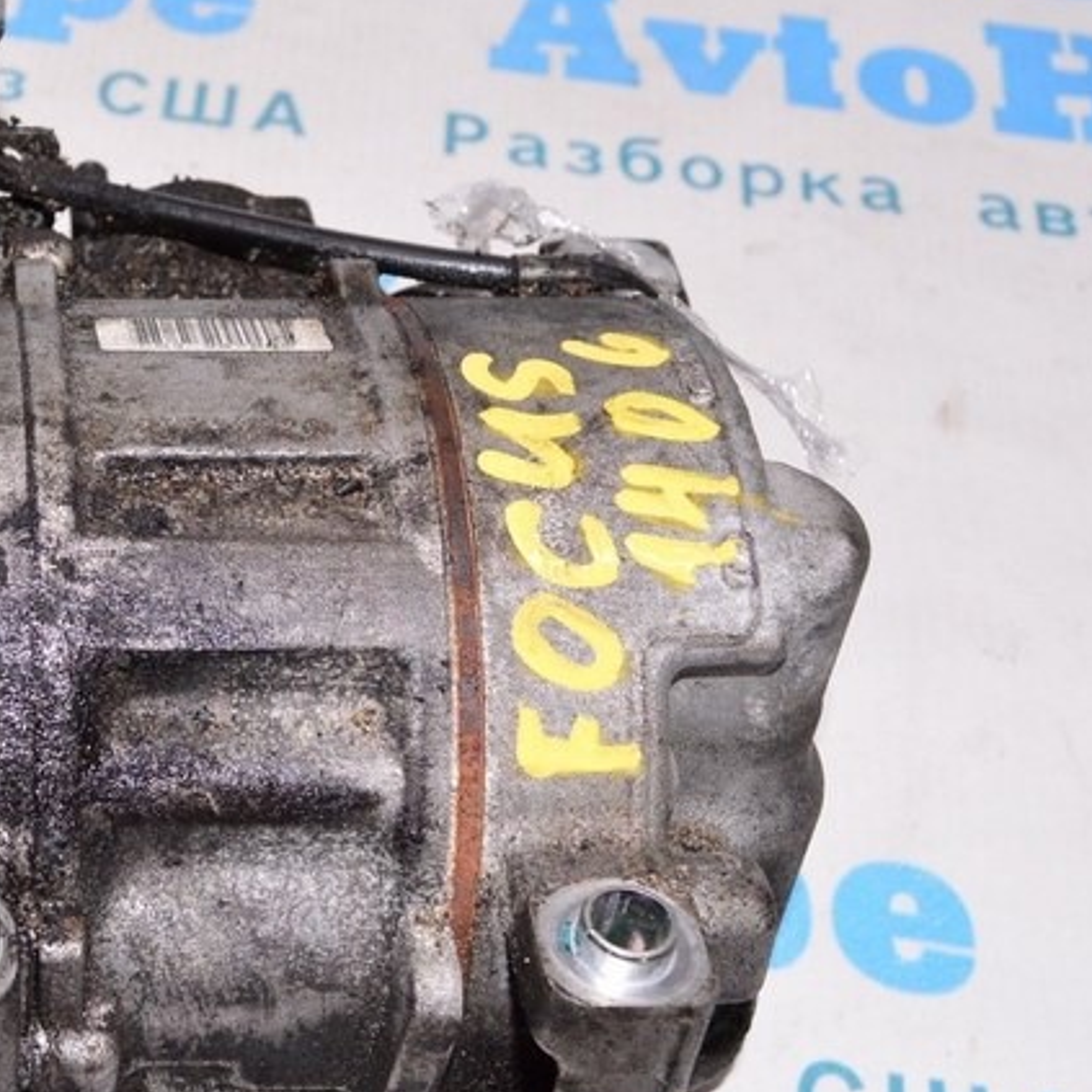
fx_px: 2641
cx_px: -132
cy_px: 515
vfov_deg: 23.4
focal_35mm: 74
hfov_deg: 22.0
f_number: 8
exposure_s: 1/200
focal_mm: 24
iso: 1600
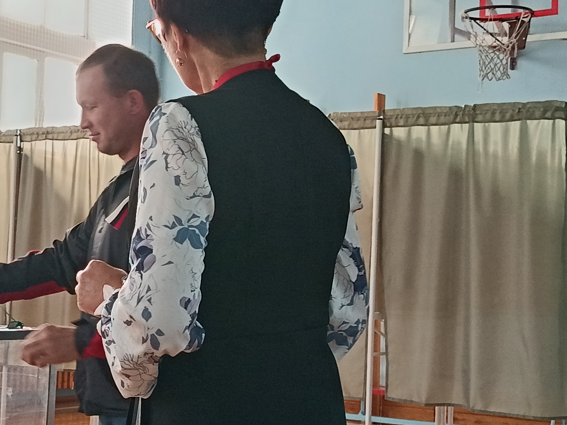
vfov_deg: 19.1
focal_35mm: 77
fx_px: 1261
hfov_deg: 25.3
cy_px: 225
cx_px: 215
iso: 524
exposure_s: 1/50
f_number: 1.75
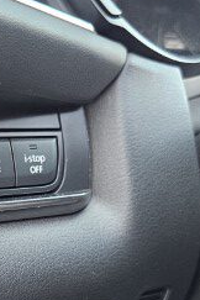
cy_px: 237
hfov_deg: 20.2
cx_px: -38
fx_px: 525
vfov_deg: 31.1
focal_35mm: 63
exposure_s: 1/100
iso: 800
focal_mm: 6.3
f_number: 1.7
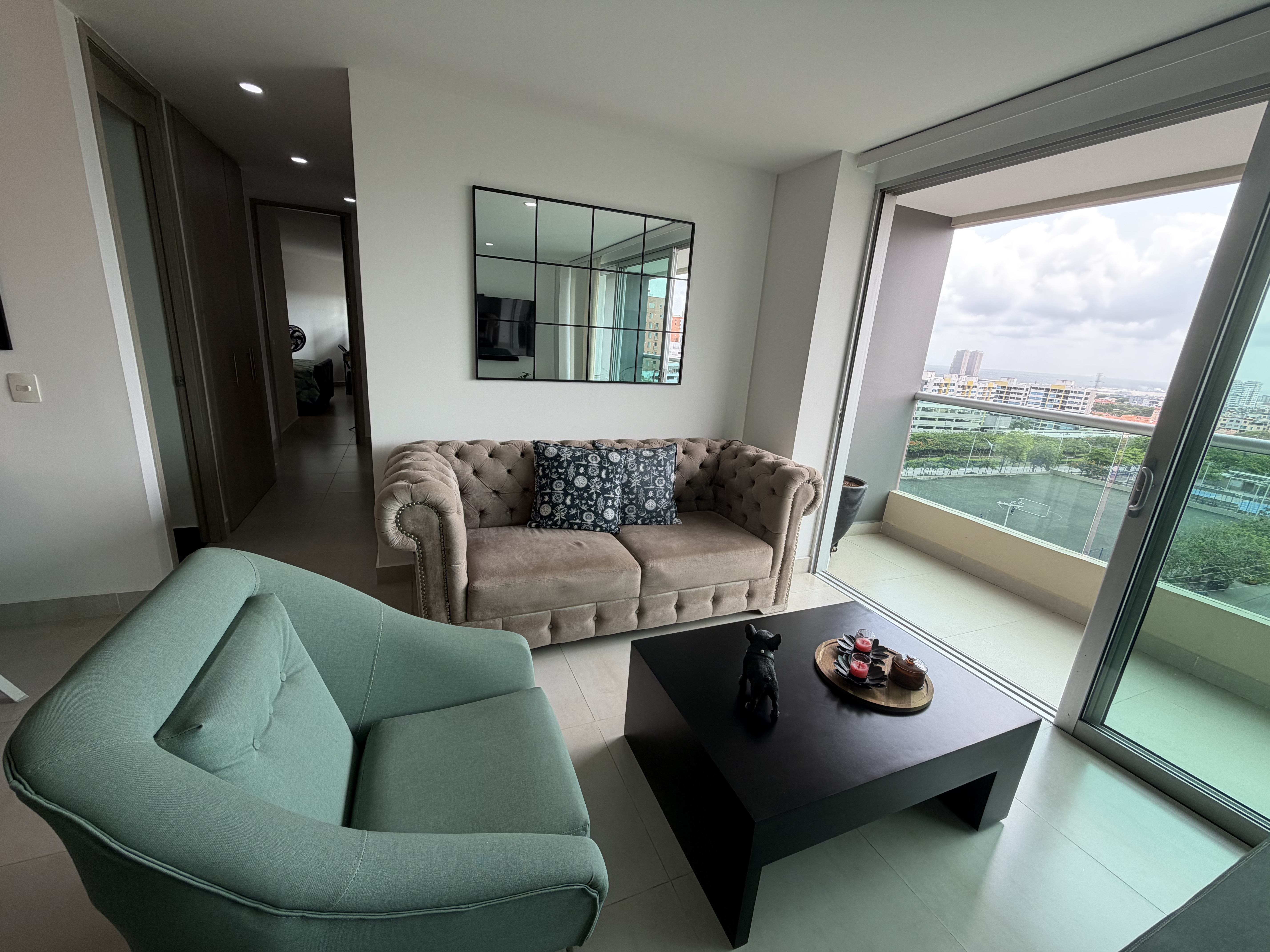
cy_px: 476
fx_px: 514
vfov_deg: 85.7
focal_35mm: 14
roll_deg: -3.5
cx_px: 635
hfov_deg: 102.1
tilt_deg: -15.4
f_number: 2.2
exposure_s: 1/195
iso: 40
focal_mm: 2.22
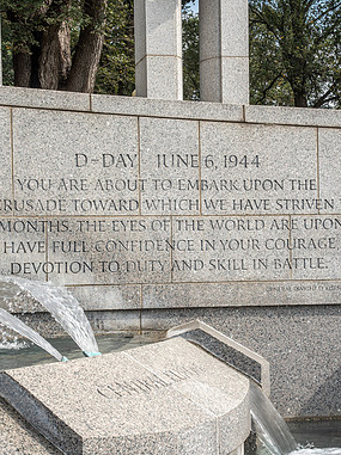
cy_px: 226
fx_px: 1118
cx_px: 163
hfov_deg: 17.3
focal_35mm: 85
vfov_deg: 23.0
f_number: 13
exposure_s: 1/160
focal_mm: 58
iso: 125
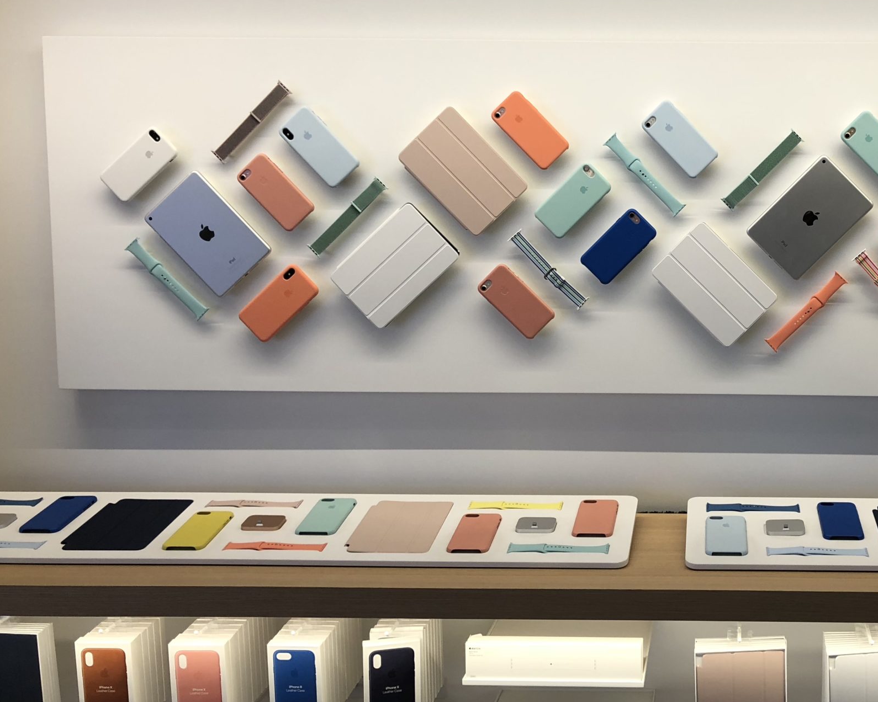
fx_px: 1143
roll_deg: +1.5
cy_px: 278
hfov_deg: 40.4
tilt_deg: -5.8
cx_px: 697
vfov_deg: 34.0
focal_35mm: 44
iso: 25
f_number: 1.8
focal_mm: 3.99
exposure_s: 1/100
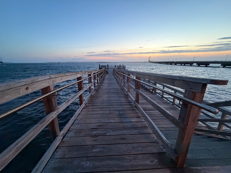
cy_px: 86
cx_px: 116
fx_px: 93
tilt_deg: -14.7
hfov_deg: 102.1
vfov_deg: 85.7
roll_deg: +0.5
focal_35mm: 14
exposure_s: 1/60
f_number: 2.2
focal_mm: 2.22
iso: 500
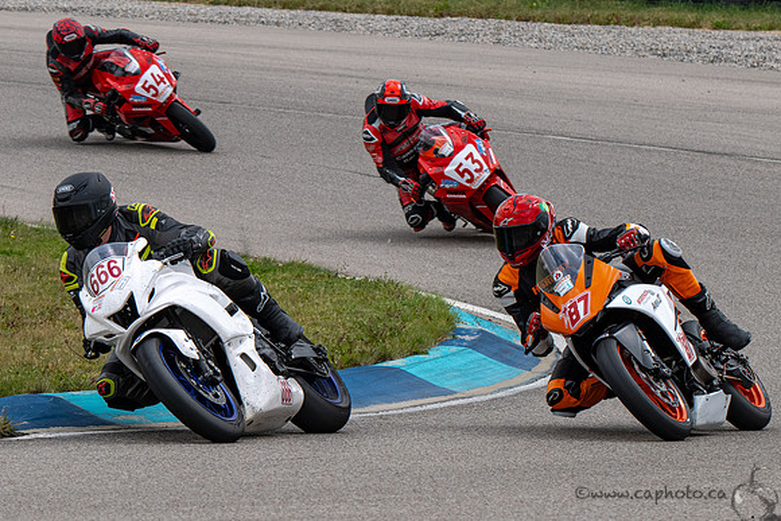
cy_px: 260
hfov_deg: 5.9
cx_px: 276
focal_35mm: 350
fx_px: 7597
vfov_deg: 3.9
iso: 640
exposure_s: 1/1250
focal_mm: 180
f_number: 9
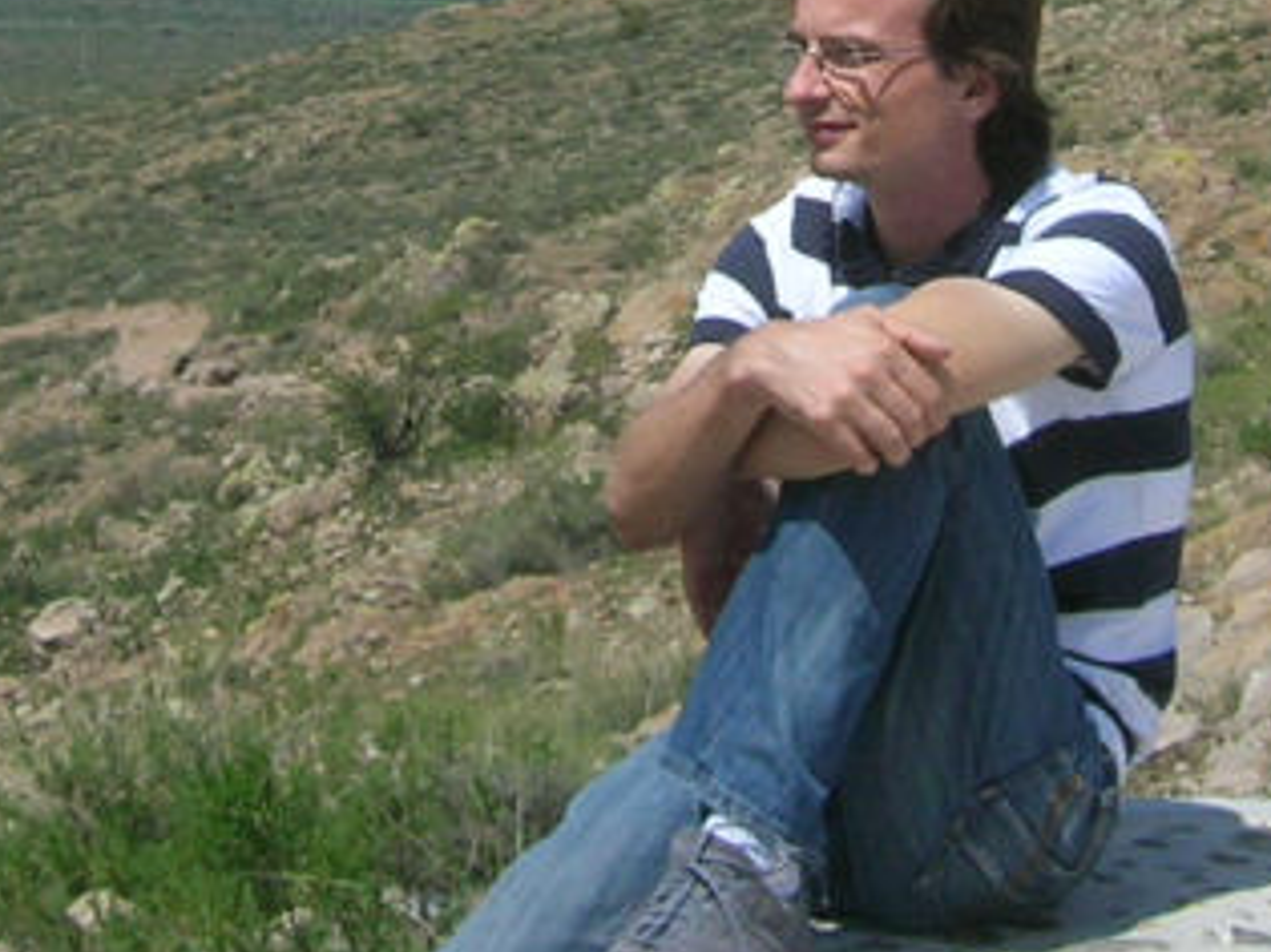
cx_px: 262
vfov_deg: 26.4
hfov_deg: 34.0
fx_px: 2019
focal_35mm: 55
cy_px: 351
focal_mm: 5.7
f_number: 4.9
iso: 50
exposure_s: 1/583
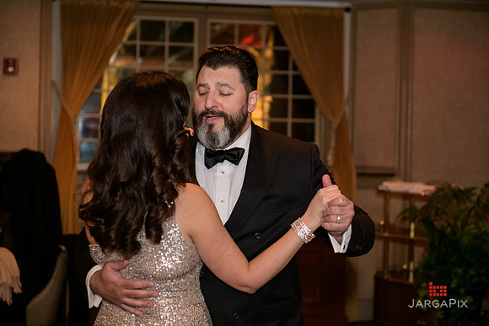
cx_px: 244
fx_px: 951
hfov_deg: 28.8
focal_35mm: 70
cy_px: 163
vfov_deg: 19.5
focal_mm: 70
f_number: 3.2
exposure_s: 1/100
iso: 1600
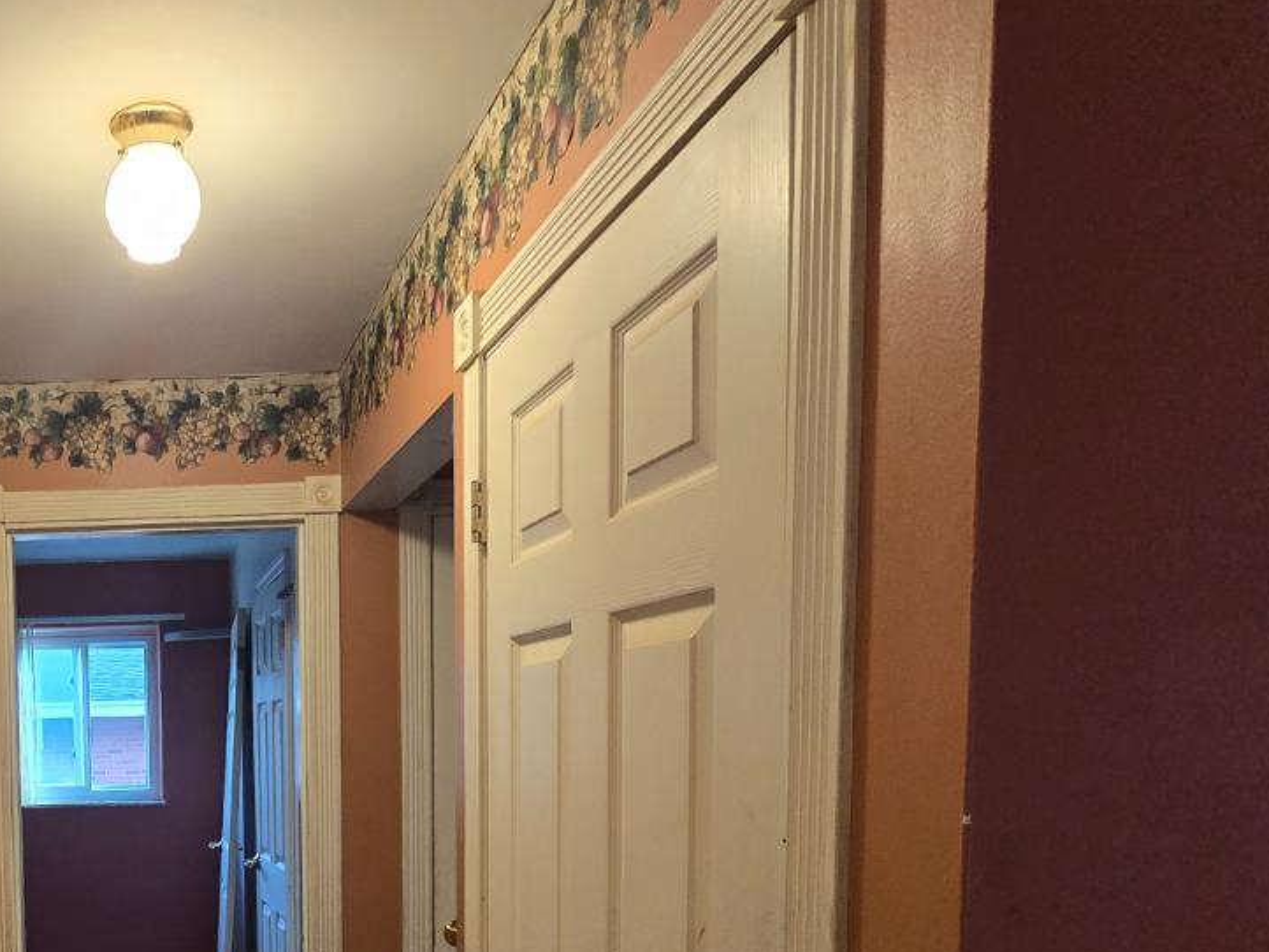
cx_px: 97
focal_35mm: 27
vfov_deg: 47.4
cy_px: 812
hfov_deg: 55.4
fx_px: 990
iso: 320
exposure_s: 1/60
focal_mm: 2.2
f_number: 2.2
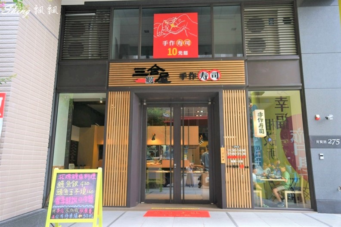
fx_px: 246
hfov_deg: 69.4
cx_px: 170
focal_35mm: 26
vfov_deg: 49.6
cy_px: 114
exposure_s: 1/320
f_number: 5
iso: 1000
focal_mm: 26
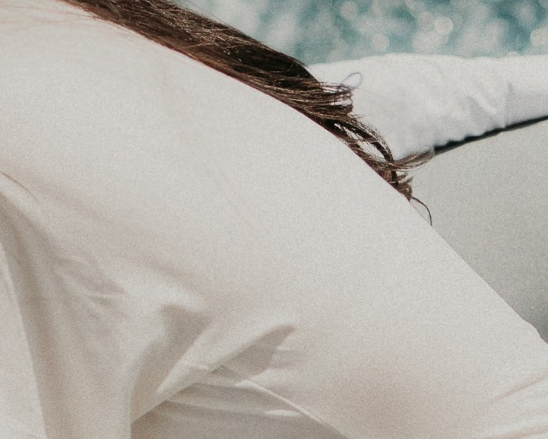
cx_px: -90
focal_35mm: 175
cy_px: -28
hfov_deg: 10.9
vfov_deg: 8.8
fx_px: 2839
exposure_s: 1/6400
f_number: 2
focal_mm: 35
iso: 160
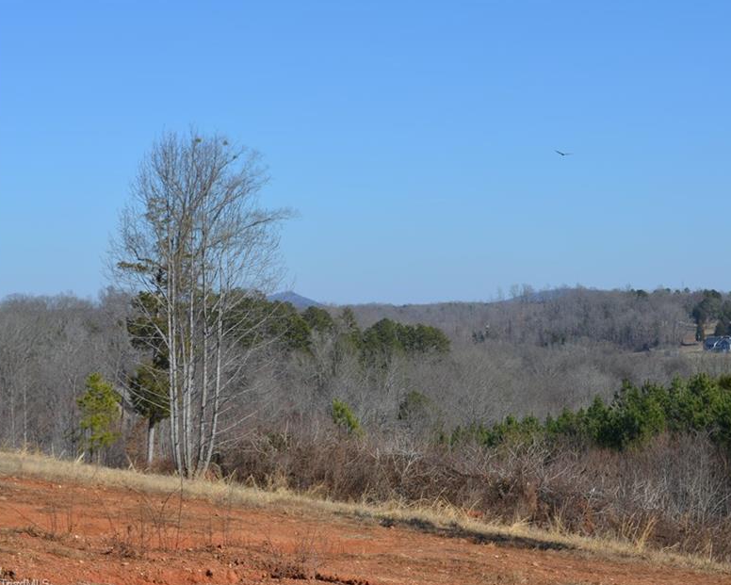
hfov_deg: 24.4
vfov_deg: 19.7
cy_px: 271
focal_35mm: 78
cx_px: 468
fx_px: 1688
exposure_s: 1/250
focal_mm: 42
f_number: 8
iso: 100
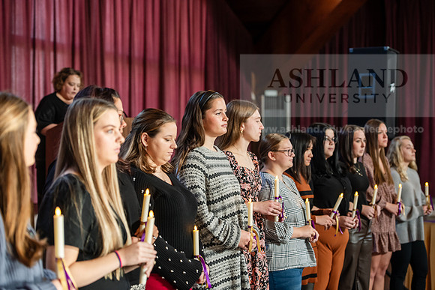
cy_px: 145
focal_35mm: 82
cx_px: 218
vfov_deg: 16.7
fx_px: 991
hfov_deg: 24.8
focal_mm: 82
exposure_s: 1/200
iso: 1250
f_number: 3.5
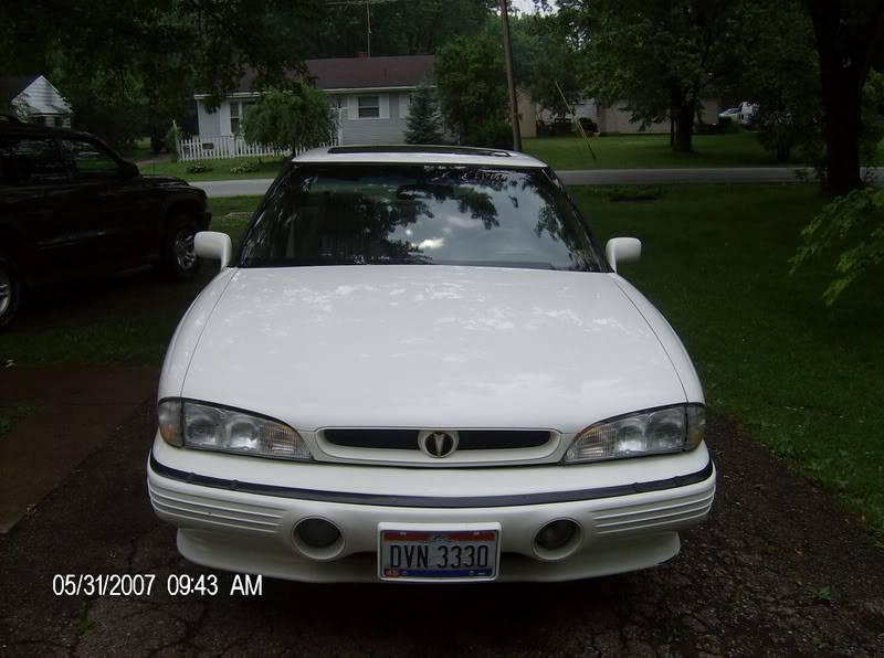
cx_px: 442
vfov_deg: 39.5
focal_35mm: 36
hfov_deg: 51.5
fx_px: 917
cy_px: 329
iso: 100
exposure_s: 1/712
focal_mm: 6
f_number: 4.7
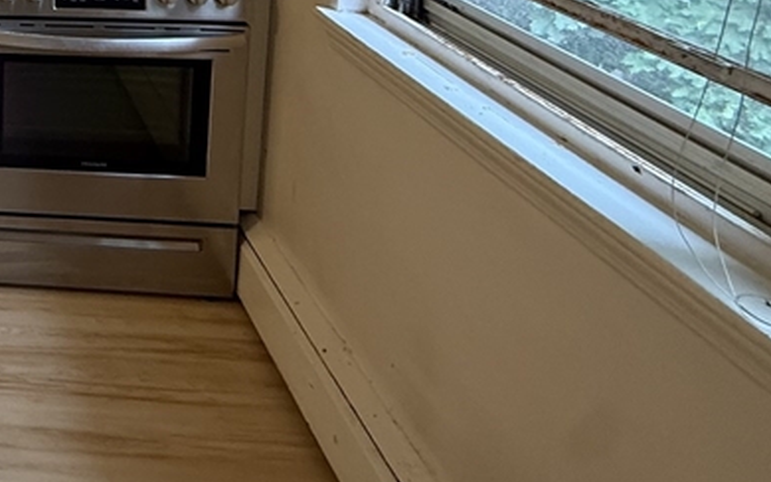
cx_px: -162
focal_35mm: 39
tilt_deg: -6.5
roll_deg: +0.3
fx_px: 820
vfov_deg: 26.7
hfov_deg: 37.5
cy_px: -172
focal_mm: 2.22
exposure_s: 1/120
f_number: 2.2
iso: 250
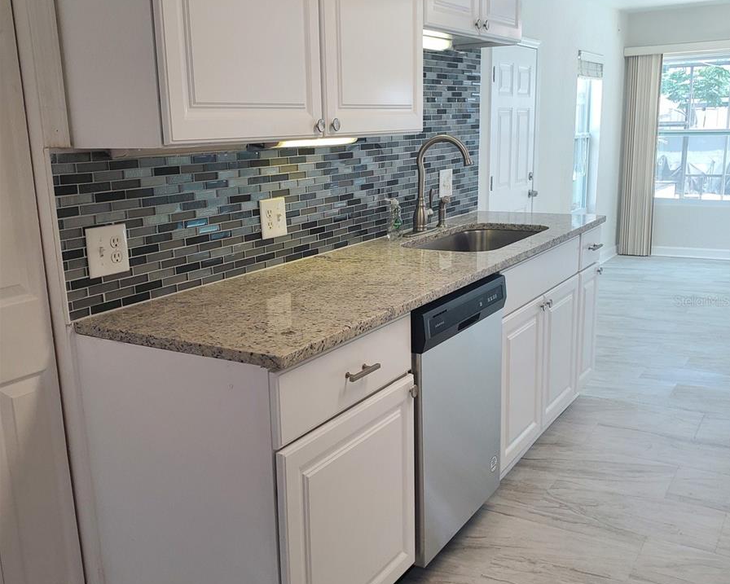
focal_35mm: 34
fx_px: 735
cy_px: 301
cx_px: 366
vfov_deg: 43.4
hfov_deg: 52.8
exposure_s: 1/120
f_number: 2.4
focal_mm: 4.3
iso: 200
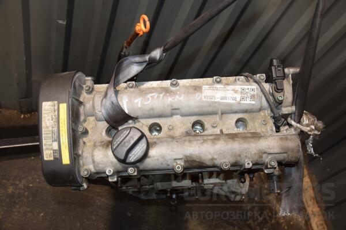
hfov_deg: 53.1
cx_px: 173
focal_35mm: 36
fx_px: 346
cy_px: 115
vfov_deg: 36.9
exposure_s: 1/60
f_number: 5
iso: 800
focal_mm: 24
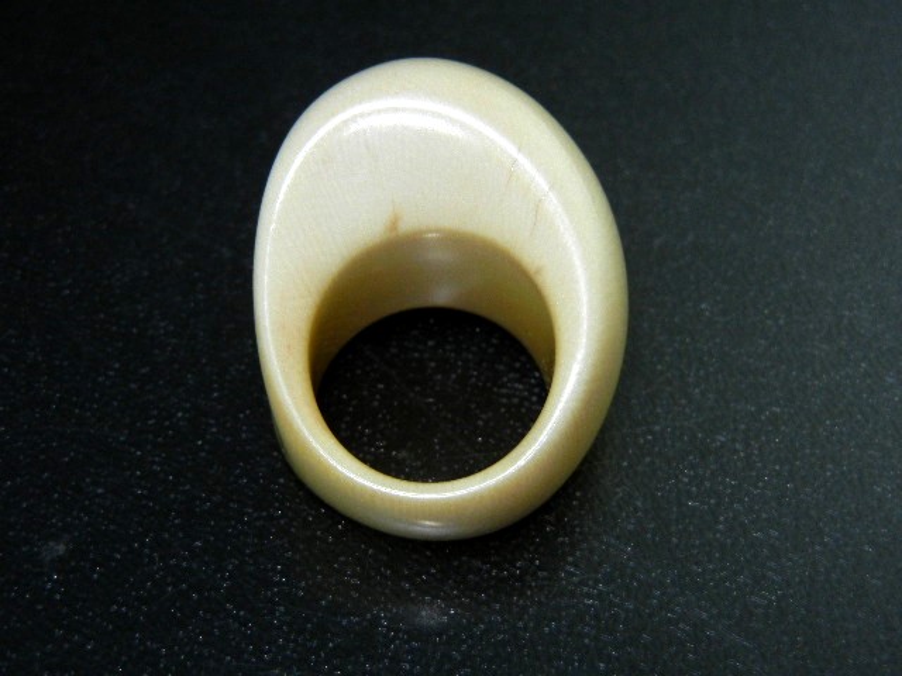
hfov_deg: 28.6
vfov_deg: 21.6
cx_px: 451
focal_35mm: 68
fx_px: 1772
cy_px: 338
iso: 335
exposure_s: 1/30
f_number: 8.2
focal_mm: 12.2
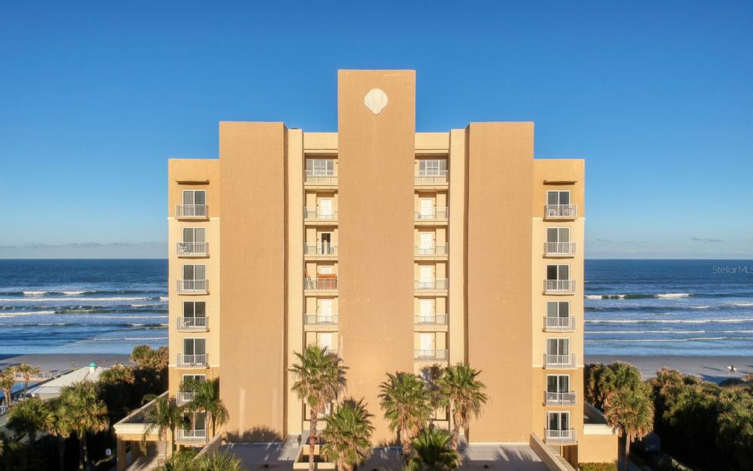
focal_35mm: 27
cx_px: 374
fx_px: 554
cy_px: 269
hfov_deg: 68.4
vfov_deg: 45.9
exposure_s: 1/3200
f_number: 2.6
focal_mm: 4.5
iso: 102
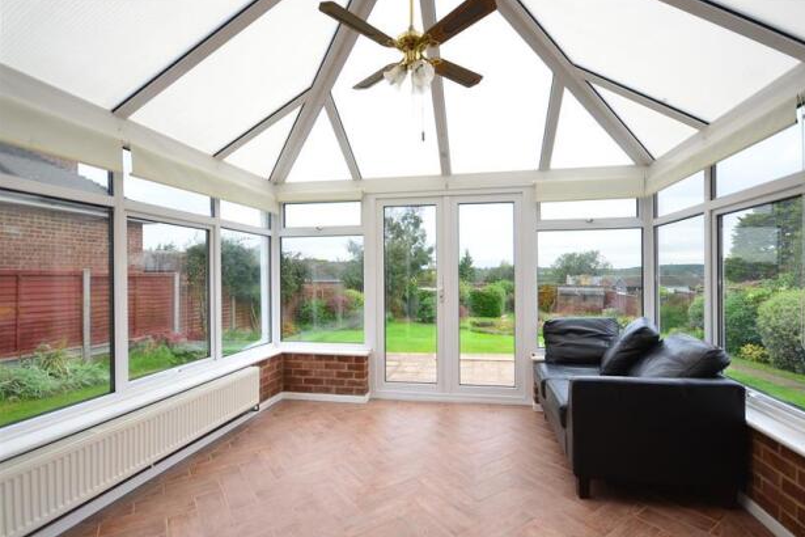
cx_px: 428
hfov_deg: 96.6
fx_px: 358
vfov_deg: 73.7
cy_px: 278
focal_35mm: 16
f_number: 5
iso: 400
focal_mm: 10
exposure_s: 1/100
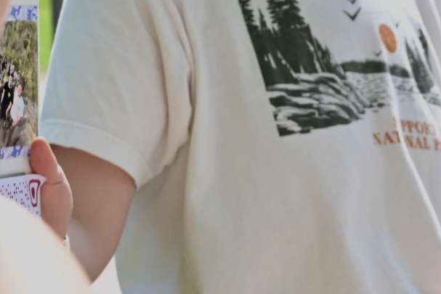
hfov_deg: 6.5
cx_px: 636
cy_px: 404
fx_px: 3859
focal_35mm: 315
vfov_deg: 4.3
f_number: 5.6
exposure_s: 1/800
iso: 500
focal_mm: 59
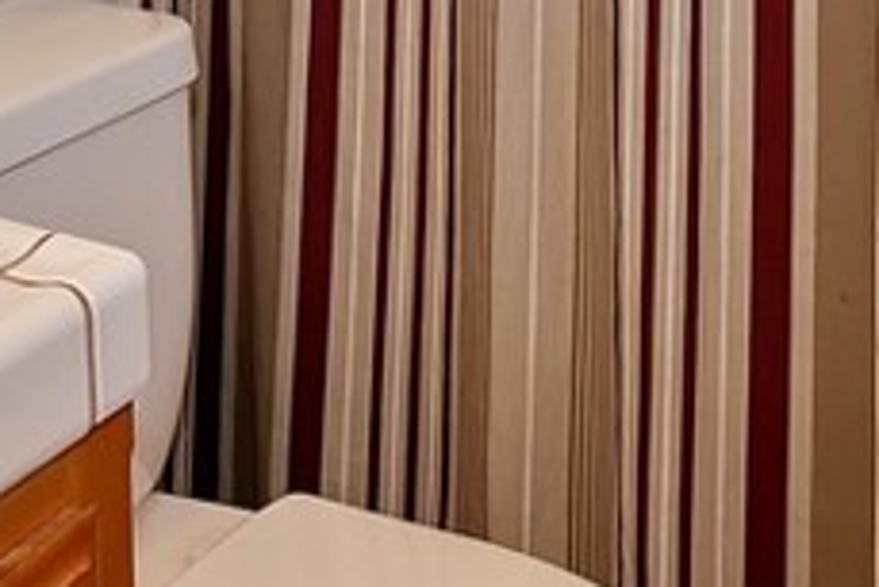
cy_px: -443
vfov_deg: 17.0
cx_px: -4
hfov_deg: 28.2
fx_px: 1637
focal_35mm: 67
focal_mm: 10
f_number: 8
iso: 400
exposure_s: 1/30
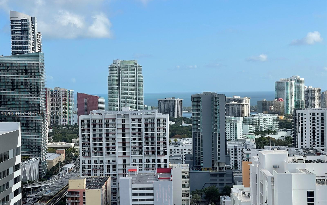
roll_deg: +1.3
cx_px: 164
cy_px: 114
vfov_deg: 19.1
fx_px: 606
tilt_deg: -2.3
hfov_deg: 30.2
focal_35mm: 68
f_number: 2.2
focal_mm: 7.5
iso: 20
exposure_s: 1/1277
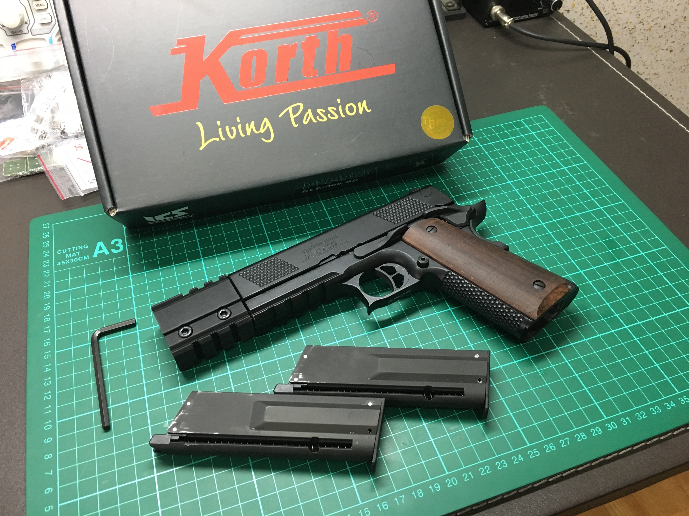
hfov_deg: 61.7
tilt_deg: -45.8
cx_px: 344
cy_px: 258
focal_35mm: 29
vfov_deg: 48.2
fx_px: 577
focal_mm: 4.15
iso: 125
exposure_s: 1/30
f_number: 2.2
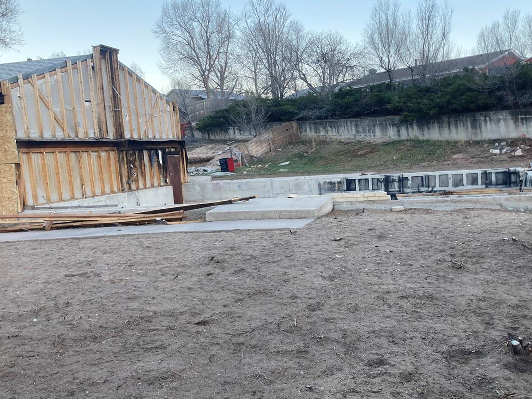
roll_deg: +2.7
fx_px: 538
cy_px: 212
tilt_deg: -7.1
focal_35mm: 35
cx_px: 320
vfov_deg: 40.7
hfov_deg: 52.3
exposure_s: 1/121
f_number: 1.8
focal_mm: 3.99
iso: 40
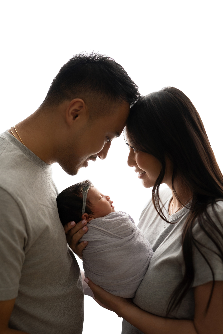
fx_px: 325
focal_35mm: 35
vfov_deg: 54.4
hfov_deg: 37.9
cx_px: 112
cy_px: 167
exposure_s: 1/160
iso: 100
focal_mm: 35
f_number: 2.2
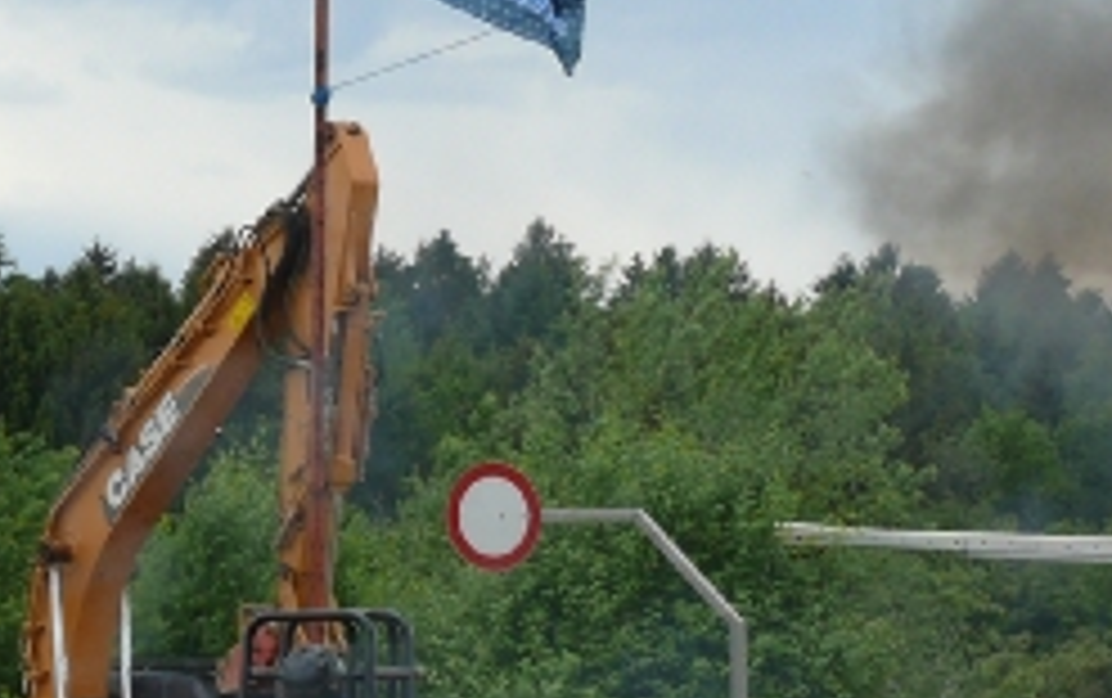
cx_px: -18
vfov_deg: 3.7
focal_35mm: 353
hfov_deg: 5.9
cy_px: 689
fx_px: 10710
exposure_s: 1/250
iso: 100
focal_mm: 21.7
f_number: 5
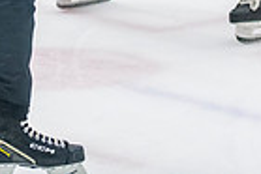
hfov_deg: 6.0
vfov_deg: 4.0
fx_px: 2475
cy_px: -184
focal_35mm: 341
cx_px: 17
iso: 2500
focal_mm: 82
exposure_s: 1/800
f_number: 3.2
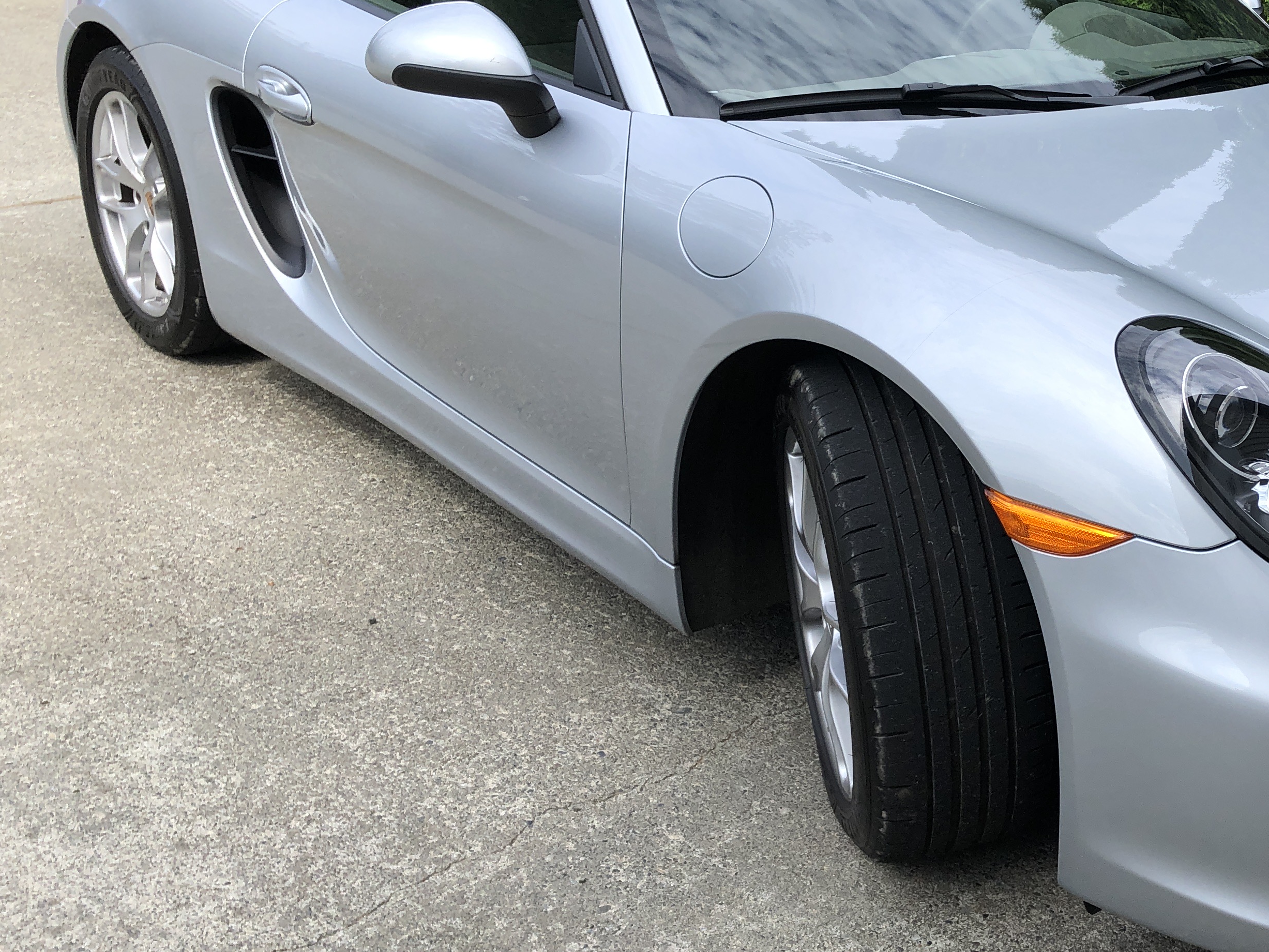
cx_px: 1041
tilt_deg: -18.8
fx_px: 1686
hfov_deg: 39.4
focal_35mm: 46
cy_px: 409
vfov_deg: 31.5
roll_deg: -0.1
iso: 20
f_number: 1.8
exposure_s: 1/873
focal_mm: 3.99
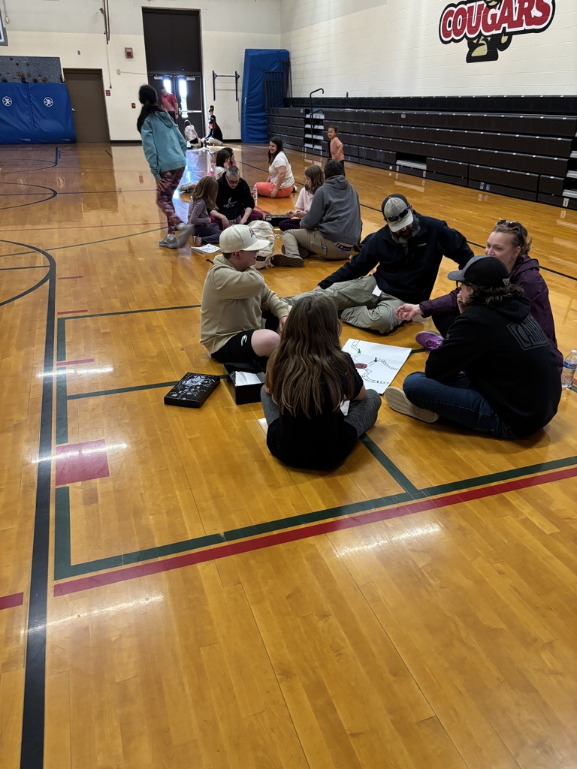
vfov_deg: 67.3
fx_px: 578
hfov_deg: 53.1
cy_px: 384
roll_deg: -1.1
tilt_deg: -26.7
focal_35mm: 26
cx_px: 288
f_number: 1.6
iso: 400
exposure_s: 1/60
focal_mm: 5.96
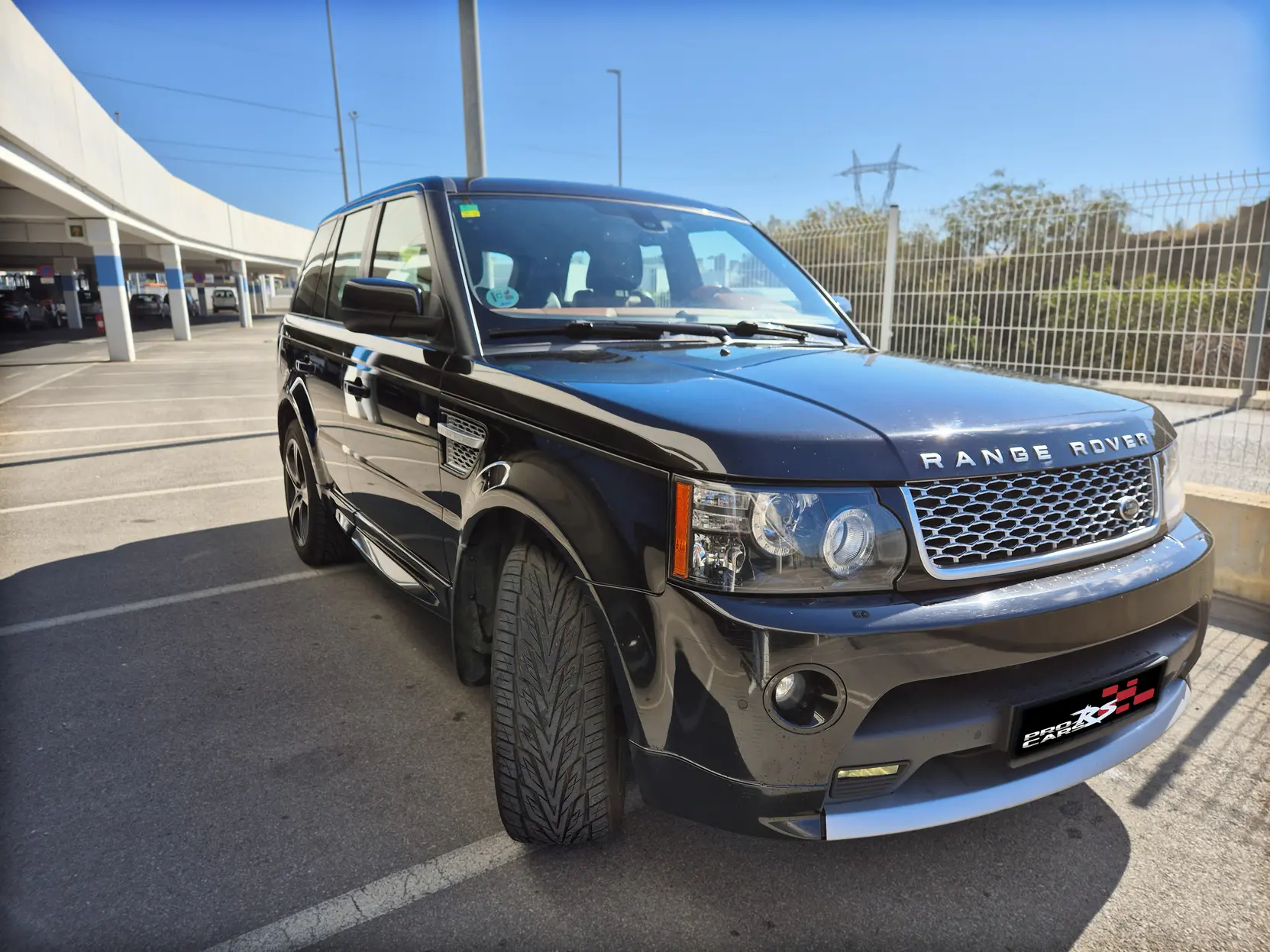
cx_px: 635
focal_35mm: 23
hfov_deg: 73.9
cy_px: 476
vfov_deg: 58.9
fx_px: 844
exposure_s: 1/1584
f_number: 1.8
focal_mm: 5.4
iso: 25
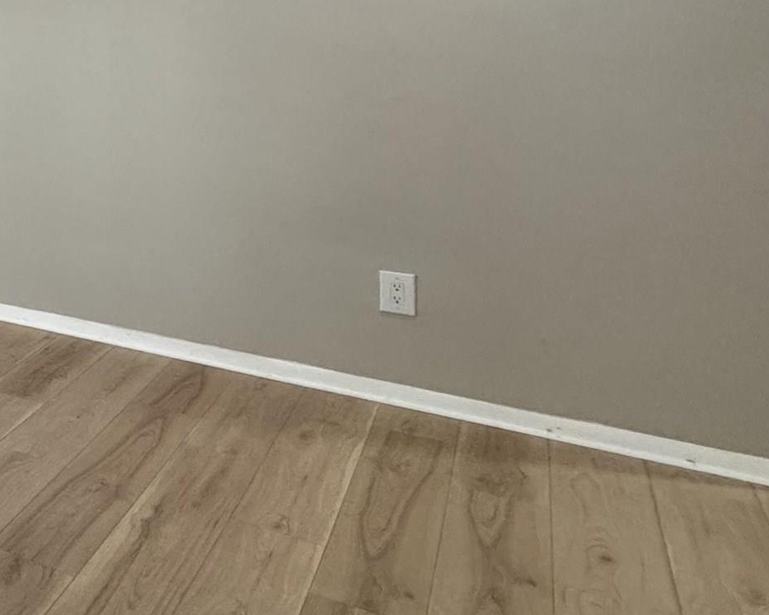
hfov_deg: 26.3
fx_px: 1024
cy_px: 11
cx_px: -447
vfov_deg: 31.1
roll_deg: -0.1
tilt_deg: -0.6
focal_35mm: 45
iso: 320
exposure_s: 1/120
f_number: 2.2
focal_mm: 2.22
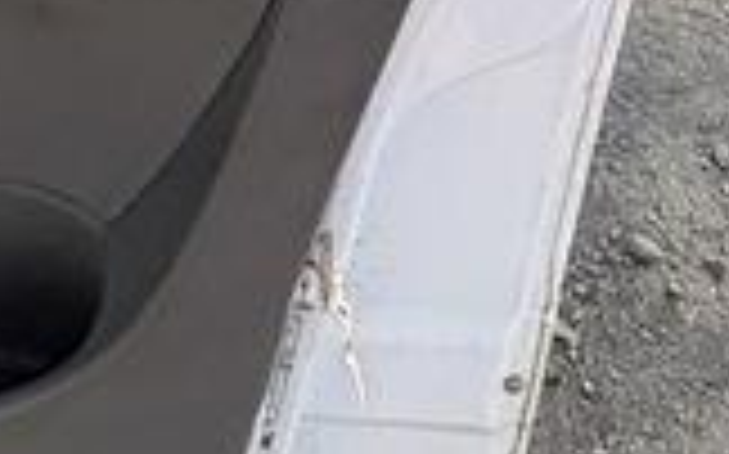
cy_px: -823
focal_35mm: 82
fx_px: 1628
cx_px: 180
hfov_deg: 24.9
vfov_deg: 11.3
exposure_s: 1/669
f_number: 2.2
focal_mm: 2.22
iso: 64
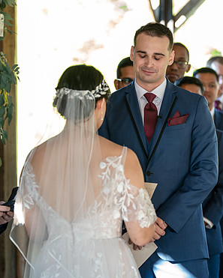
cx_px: 111
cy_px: 121
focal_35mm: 148
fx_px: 1220
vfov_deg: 13.0
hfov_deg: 10.4
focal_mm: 130
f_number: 4
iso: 2000
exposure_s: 1/200
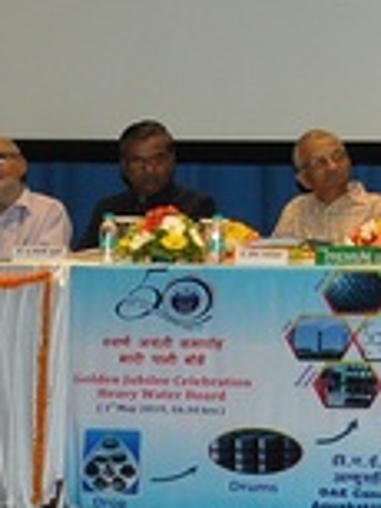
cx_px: 875
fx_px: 2872
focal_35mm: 196
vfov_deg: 10.0
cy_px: -42
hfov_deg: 7.2
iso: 1250
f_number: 5.6
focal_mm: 26
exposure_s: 1/125
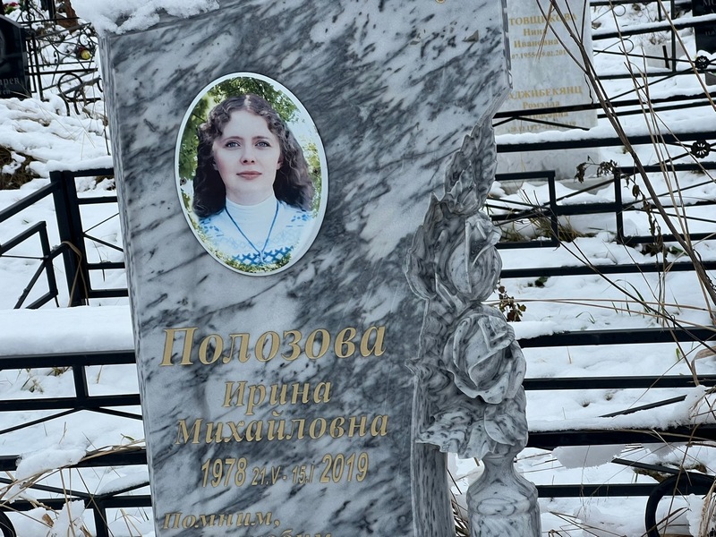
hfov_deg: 25.3
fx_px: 1593
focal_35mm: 77
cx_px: 358
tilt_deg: -12.0
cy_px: 268
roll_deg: +5.4
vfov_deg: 19.1
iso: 40
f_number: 2.8
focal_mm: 9
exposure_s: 1/99
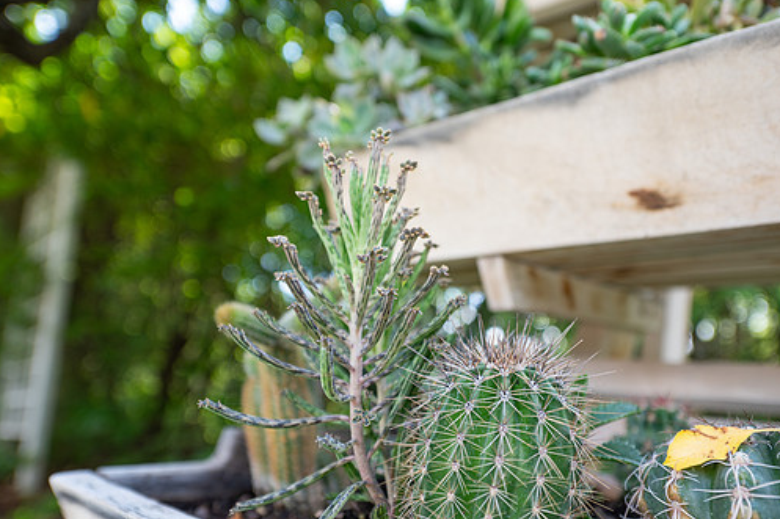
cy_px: 293
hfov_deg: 65.2
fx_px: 606
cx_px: 439
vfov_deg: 46.3
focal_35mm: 28
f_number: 2.8
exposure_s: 1/250
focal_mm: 24
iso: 160
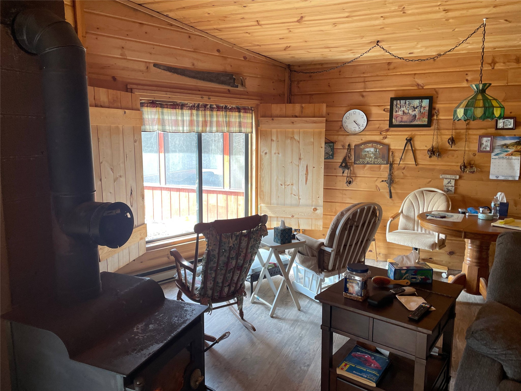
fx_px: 391
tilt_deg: -6.3
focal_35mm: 26
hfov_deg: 67.3
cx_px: 260
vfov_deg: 53.1
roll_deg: +2.0
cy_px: 196
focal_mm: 4.2
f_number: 1.6
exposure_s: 1/101
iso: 125
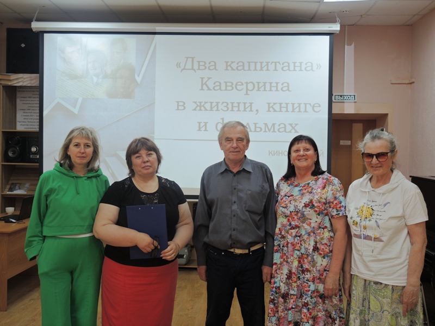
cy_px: 163
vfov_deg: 37.7
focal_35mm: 38
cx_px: 218
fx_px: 478
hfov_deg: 49.0
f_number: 2.2
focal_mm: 8.2
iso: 80
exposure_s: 1/50
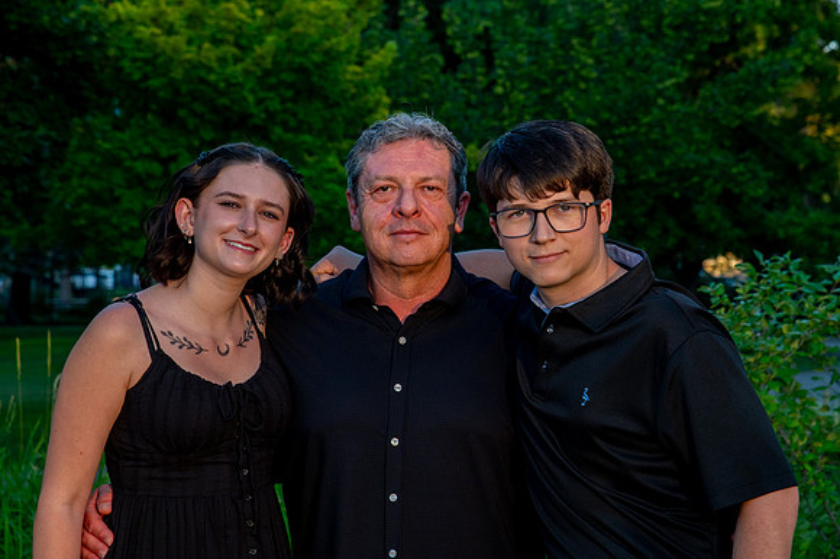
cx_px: 477
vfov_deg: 10.1
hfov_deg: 15.1
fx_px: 3173
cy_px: 237
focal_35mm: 136
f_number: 9
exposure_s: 1/250
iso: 800
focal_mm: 98
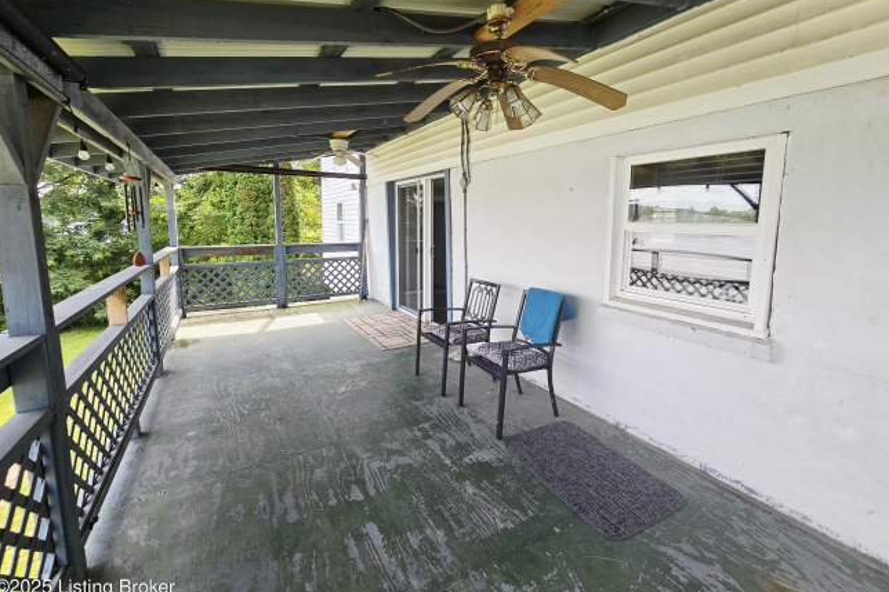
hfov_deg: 104.3
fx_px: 346
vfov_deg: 81.0
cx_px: 453
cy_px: 273
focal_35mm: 14
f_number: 2.2
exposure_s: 1/370
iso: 80
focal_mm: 2.2
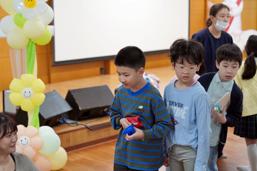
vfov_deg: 19.5
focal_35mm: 70
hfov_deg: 28.8
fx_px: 500
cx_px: 128
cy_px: 86
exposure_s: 1/160
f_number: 4
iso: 2000
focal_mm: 70
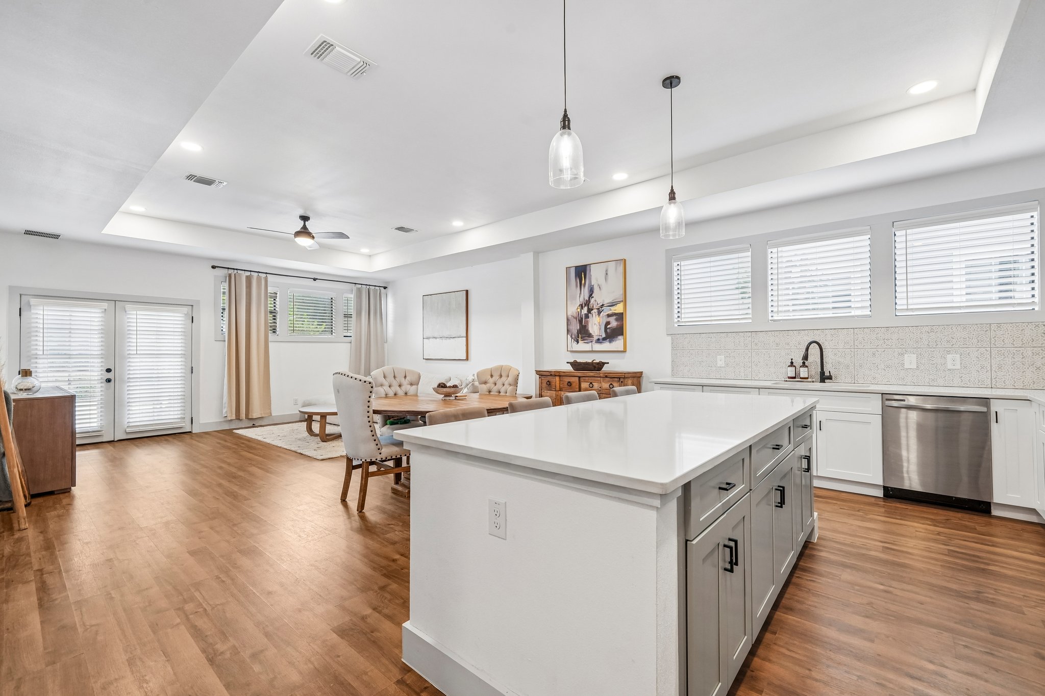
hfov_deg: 100.4
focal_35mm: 15
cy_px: 348
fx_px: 435
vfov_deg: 77.3
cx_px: 522
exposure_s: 1/30
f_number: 8
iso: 800
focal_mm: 15
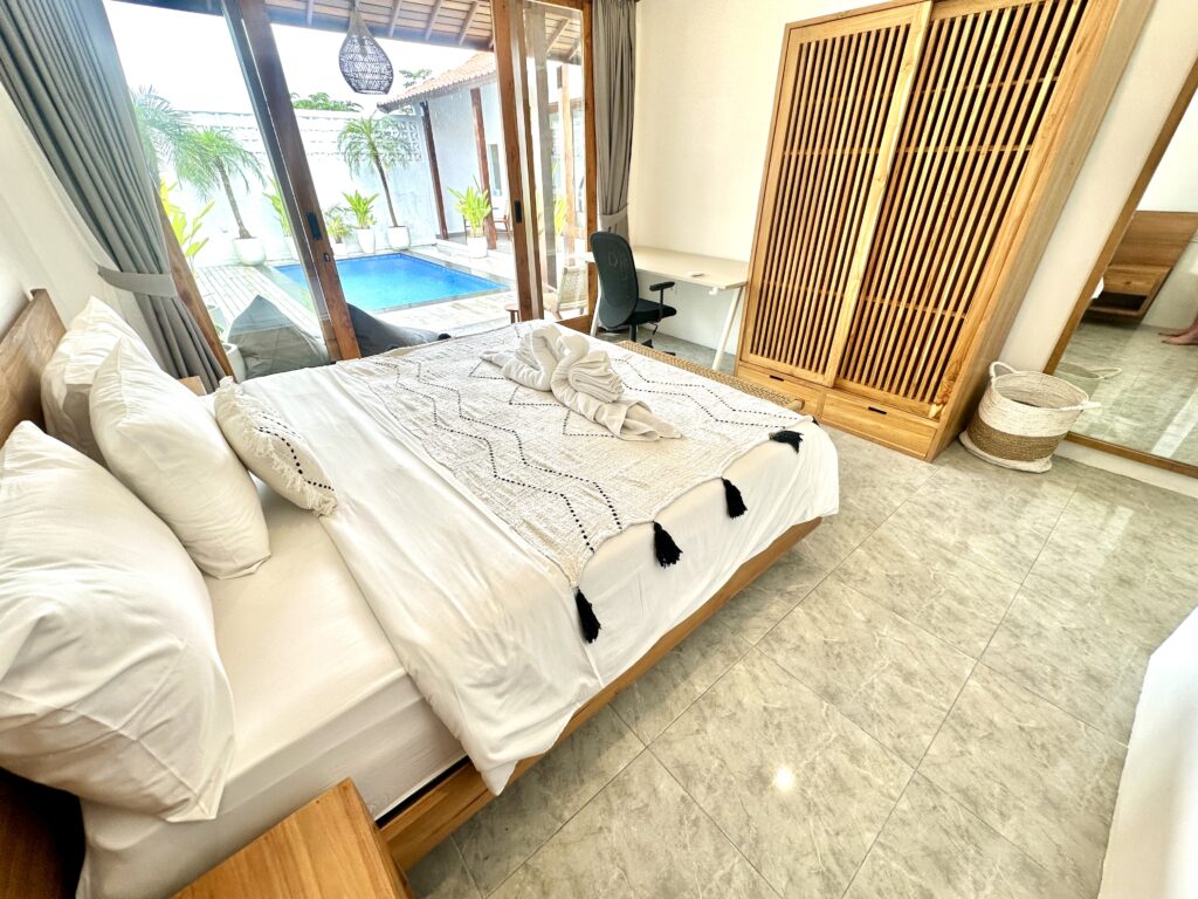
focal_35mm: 14
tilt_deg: -29.5
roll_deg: +0.7
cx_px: 599
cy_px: 450
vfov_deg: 85.7
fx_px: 485
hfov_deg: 102.1
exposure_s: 1/99
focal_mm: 2.22
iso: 50
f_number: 2.2
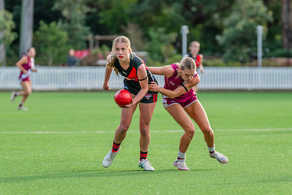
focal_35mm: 302
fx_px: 2453
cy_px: 92
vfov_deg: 4.5
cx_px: 141
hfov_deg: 6.8
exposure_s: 1/1000
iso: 800
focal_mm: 250
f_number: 5
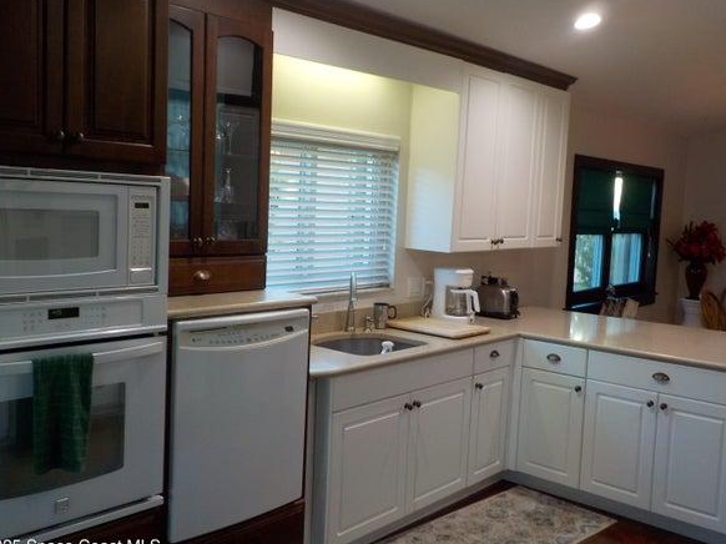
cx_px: 369
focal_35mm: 33
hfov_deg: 55.4
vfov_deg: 42.9
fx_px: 692
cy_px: 274
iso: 180
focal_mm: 4.1
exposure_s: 1/30
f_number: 3.3
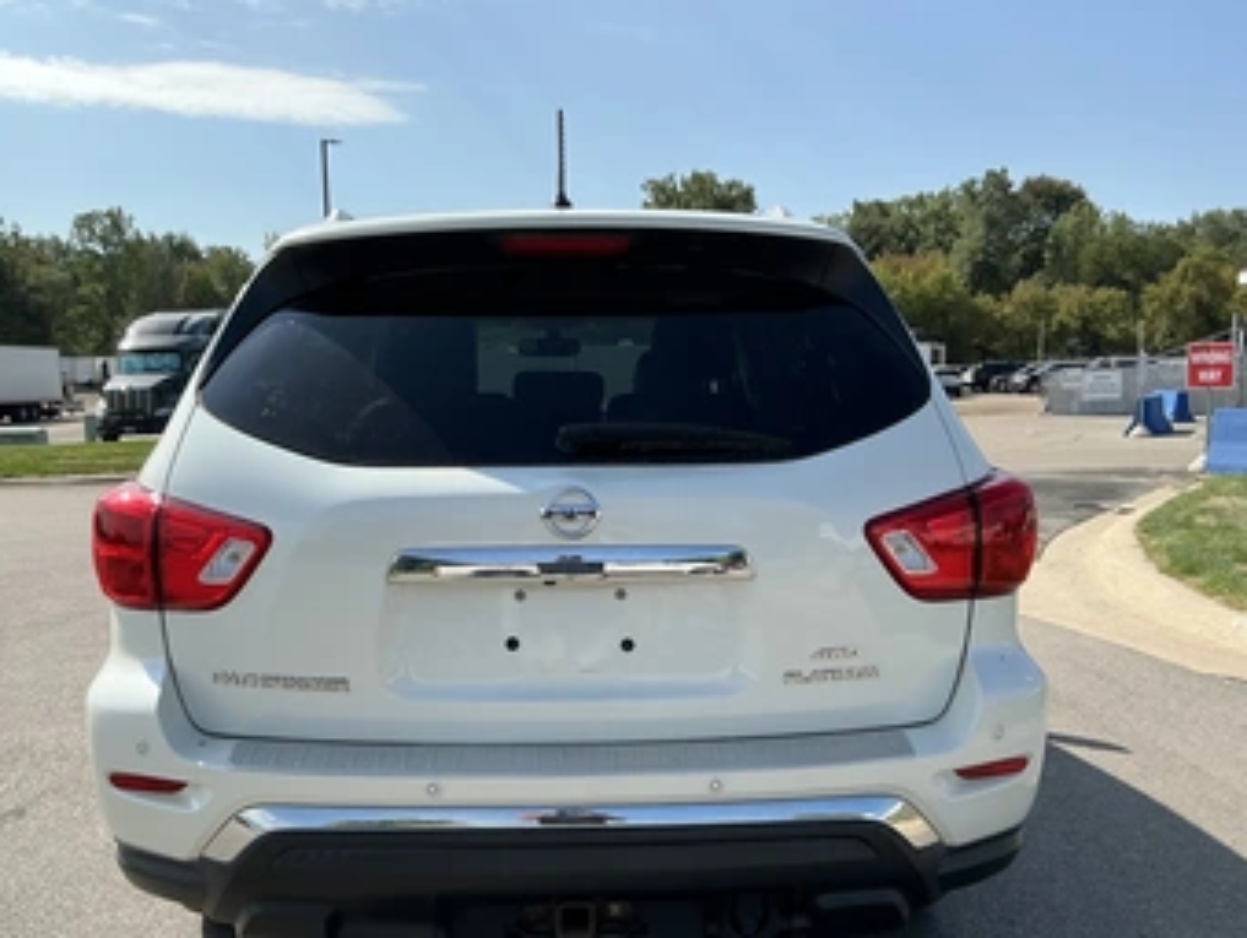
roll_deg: -1.1
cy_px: 548
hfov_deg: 55.2
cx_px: 570
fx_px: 1190
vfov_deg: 42.9
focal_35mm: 33
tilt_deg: -2.5
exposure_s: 1/1984
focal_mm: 3
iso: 25
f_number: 1.8
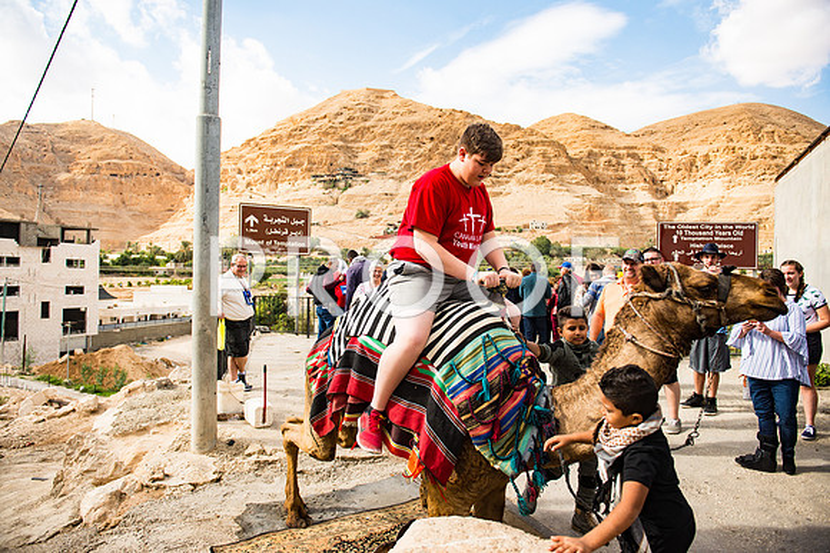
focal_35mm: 24
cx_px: 415
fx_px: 553
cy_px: 276
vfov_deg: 53.2
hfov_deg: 73.7
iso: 200
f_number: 2.8
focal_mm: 24
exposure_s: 1/2500
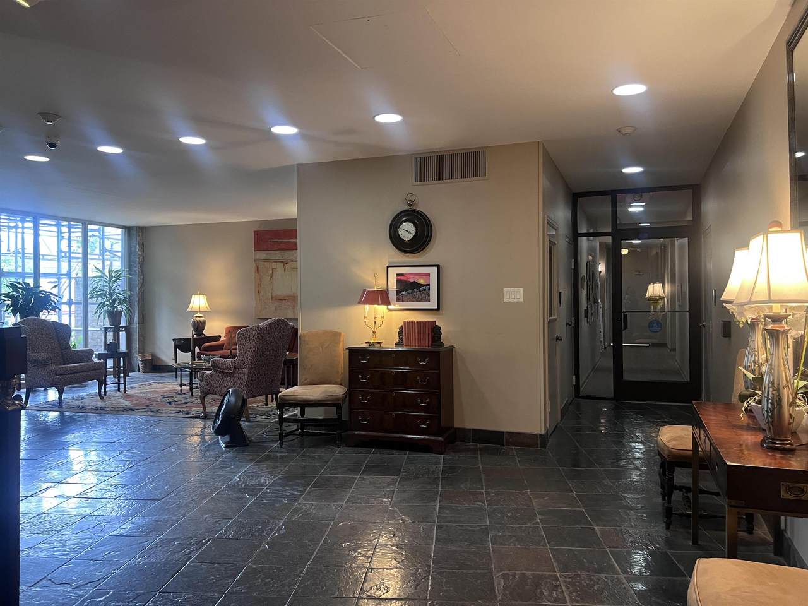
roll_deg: -0.7
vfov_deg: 53.1
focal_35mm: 26
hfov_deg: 67.3
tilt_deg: -0.8
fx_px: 607
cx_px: 404
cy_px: 303
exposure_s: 1/40
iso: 400
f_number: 1.5
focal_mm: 5.7
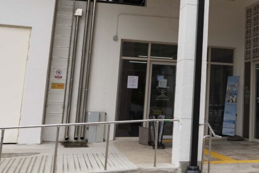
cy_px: 21
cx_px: 242
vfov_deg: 22.2
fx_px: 432
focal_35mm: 60
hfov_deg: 31.5
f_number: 8
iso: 100
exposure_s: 1/125
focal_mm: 30
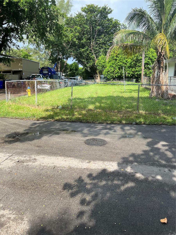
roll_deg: -1.1
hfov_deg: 53.1
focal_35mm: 26
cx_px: 88
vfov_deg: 67.3
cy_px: 118
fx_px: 176
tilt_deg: -12.5
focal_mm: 5.7
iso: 50
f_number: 1.5
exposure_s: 1/1838
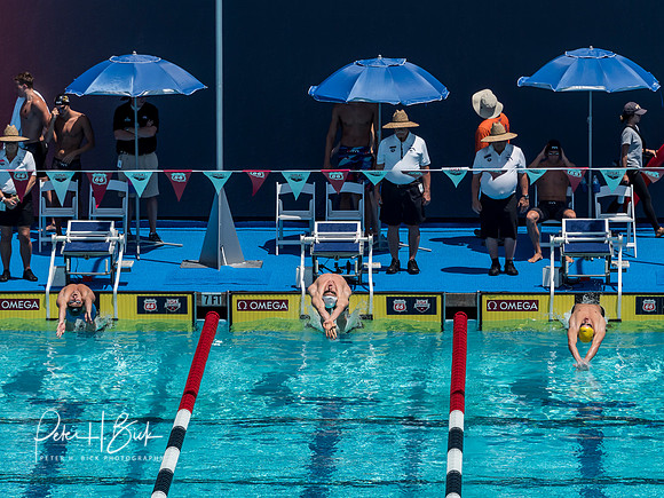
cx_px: 332
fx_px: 5444
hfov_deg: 7.0
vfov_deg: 5.2
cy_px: 249
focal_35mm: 284
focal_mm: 136
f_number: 7.1
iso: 250
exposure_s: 1/1600
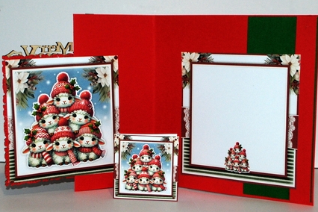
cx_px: 160
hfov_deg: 50.7
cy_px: 102
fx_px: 336
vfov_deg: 35.1
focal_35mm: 38
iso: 200
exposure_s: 1/60
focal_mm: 24
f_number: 4
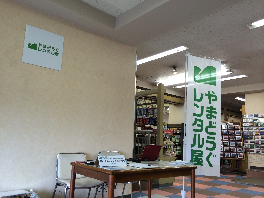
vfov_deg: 46.8
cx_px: 132
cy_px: 99
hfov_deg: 60.0
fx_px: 229
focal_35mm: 30
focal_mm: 4.12
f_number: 2.2
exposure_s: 1/50
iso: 50
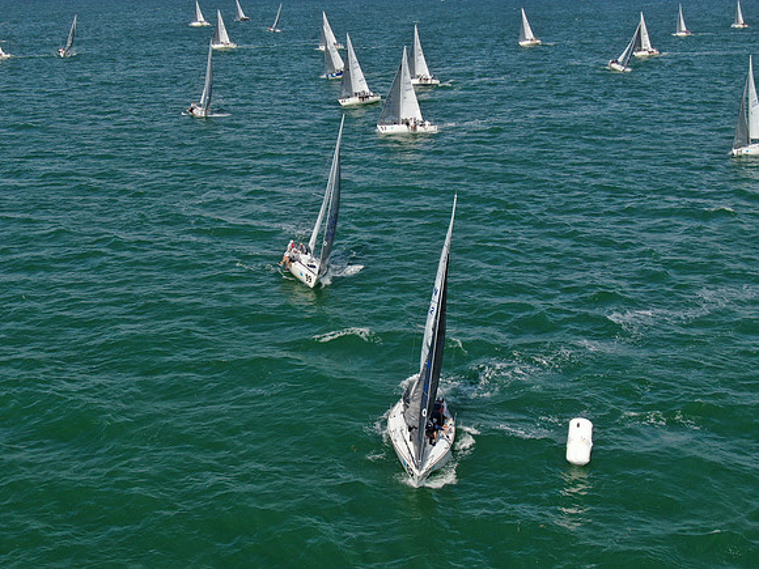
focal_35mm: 48
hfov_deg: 39.7
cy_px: 284
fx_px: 1052
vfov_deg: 30.3
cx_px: 380
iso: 100
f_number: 3.8
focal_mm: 8.6
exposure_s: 1/1000
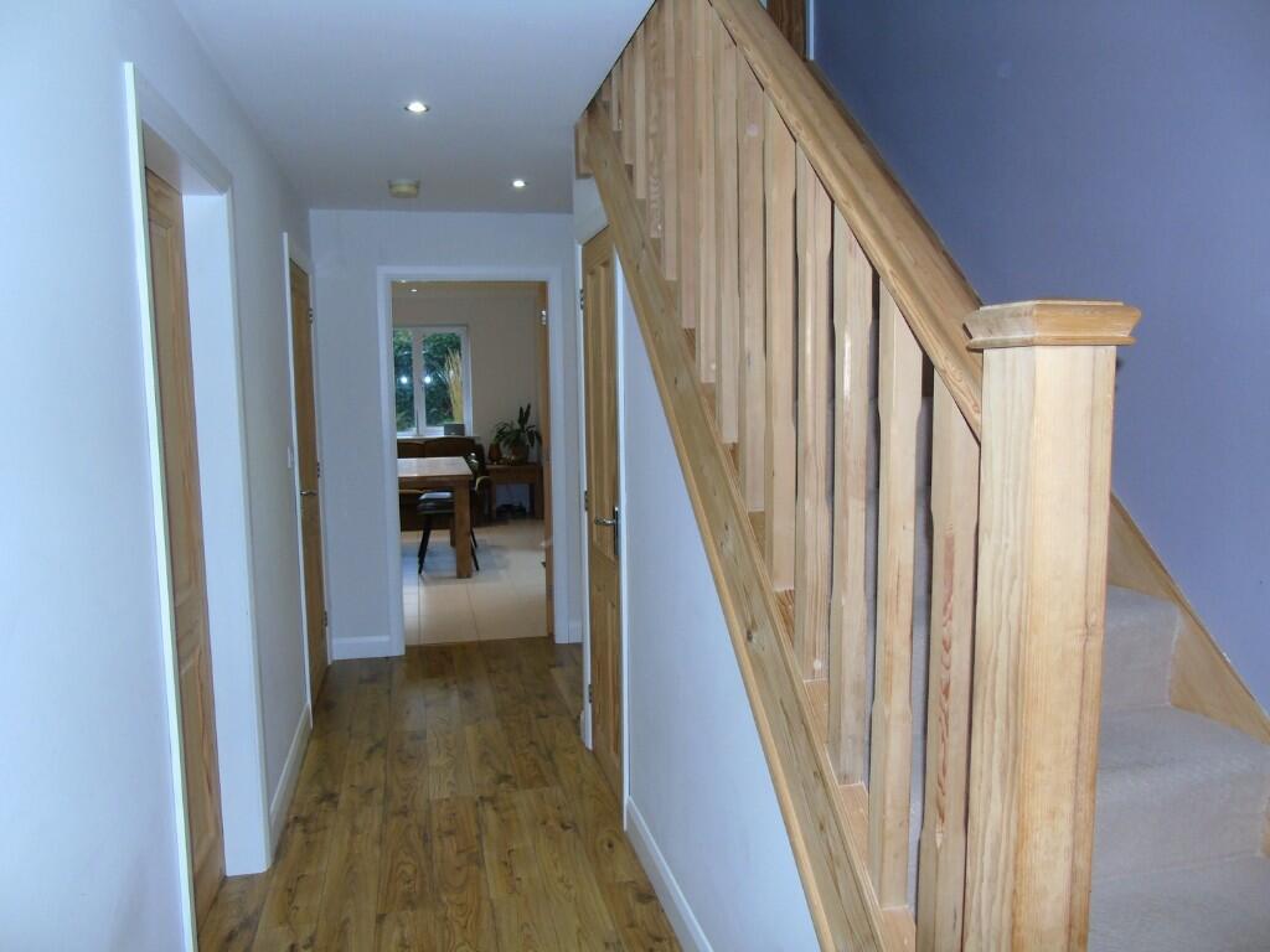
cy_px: 476
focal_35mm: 25
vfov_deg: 54.9
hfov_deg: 69.4
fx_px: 917
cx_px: 635
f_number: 3.4
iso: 200
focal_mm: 4.4
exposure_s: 1/30
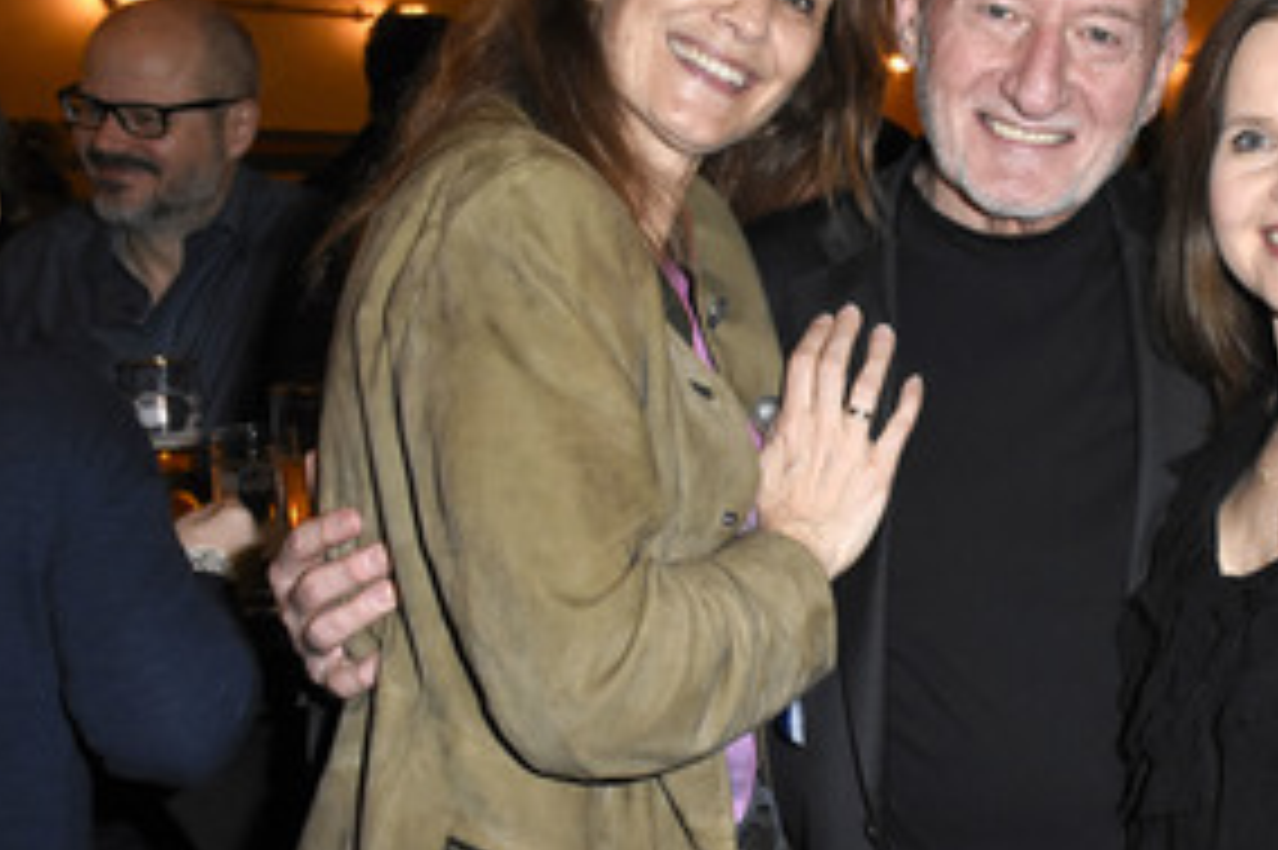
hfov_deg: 31.7
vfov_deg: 21.9
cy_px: 423
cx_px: 979
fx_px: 2200
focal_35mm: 62
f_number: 6.3
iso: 3200
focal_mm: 26
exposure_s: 1/60
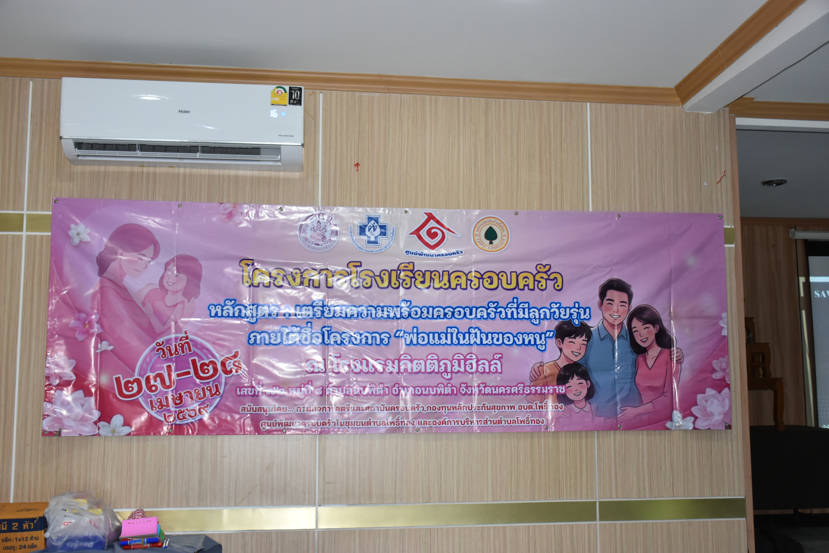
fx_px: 829
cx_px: 414
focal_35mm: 36
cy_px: 276
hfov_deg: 53.1
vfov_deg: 36.9
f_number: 4.5
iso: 800
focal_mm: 24
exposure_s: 1/80
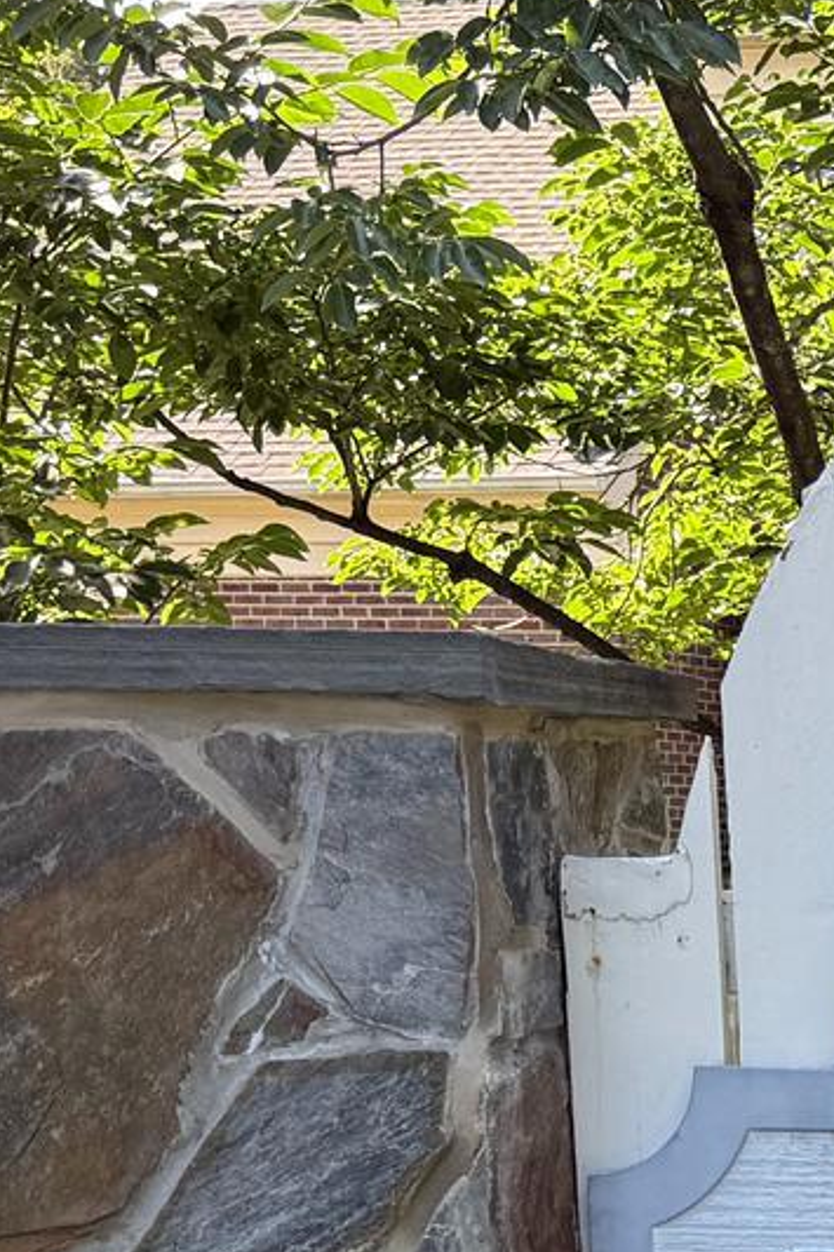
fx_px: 3338
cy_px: 1431
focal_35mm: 96
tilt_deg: -9.2
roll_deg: -0.6
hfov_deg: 12.6
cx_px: 1645
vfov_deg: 20.1
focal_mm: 6.76
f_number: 1.78
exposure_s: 1/401
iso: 80
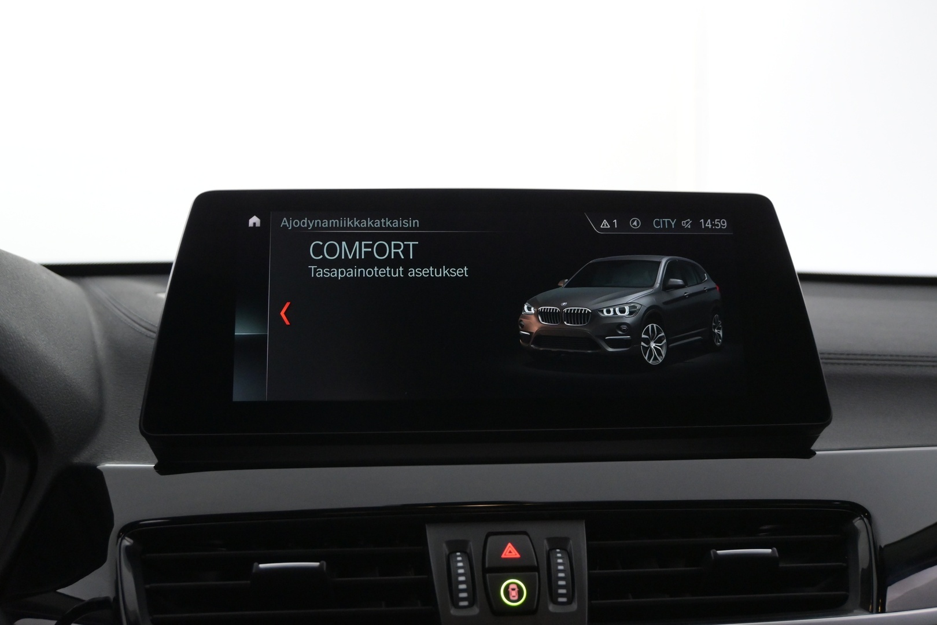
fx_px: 859
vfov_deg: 40.0
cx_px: 468
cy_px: 312
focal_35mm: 33
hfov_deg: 57.2
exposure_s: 1/60
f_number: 4
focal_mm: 22
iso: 2500
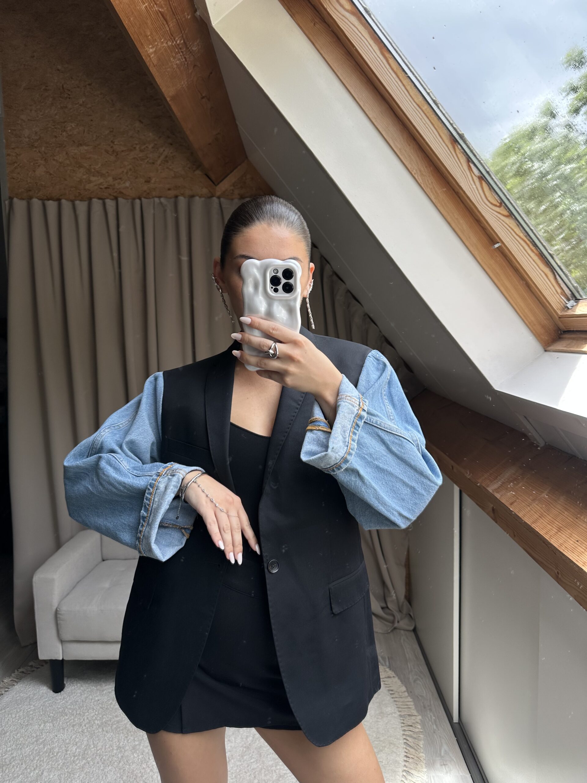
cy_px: 392
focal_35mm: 24
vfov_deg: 71.6
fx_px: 543
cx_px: 294
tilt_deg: -15.5
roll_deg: +1.2
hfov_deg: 56.8
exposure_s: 1/597
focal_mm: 6.86
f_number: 1.78
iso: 80
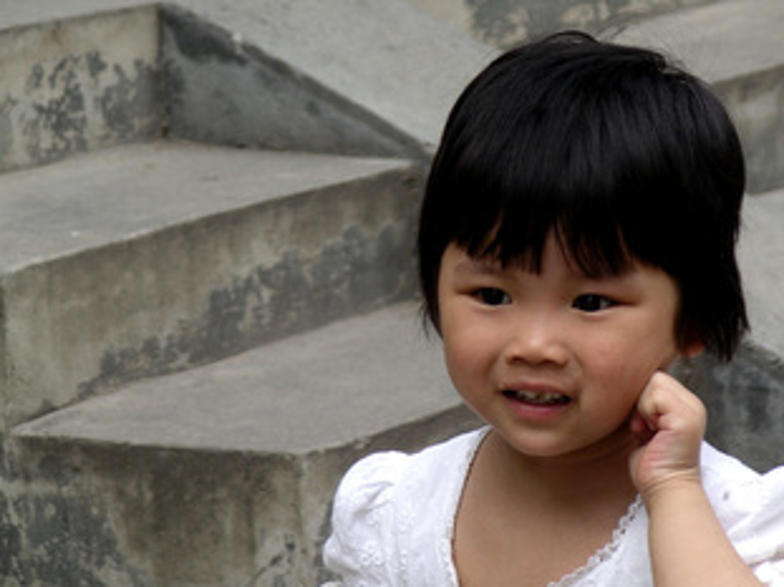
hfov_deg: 8.5
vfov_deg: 6.3
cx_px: 465
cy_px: 317
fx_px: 5298
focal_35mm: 234
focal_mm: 39
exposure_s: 1/170
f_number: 4.6
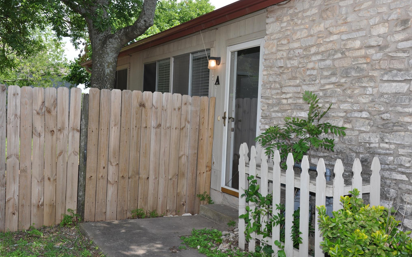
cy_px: 124
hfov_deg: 50.9
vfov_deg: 33.2
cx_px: 208
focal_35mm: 39
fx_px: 432
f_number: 9
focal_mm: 25
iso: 200
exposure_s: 1/200
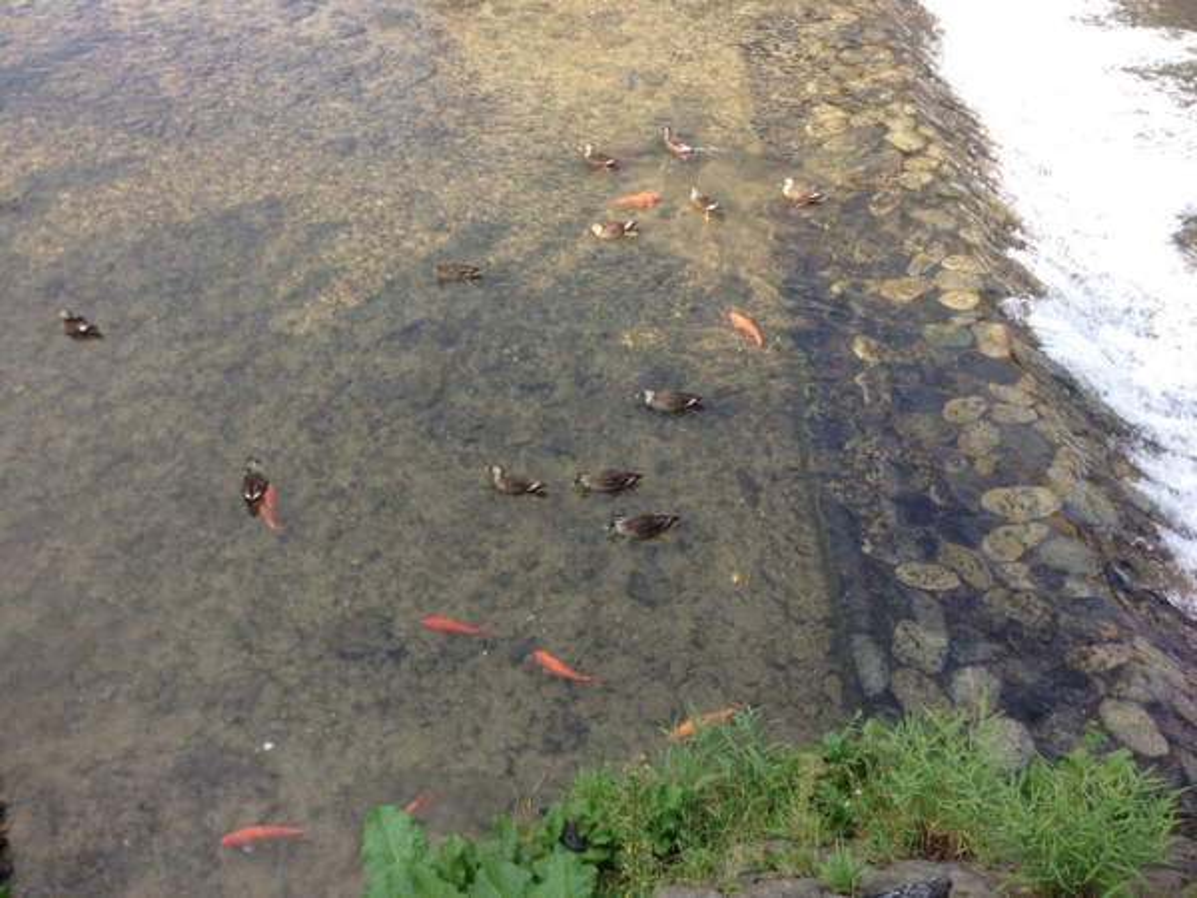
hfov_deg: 55.4
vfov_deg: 42.9
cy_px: 449
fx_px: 1141
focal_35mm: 33
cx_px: 598
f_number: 2.4
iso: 50
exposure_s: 1/311
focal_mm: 4.13
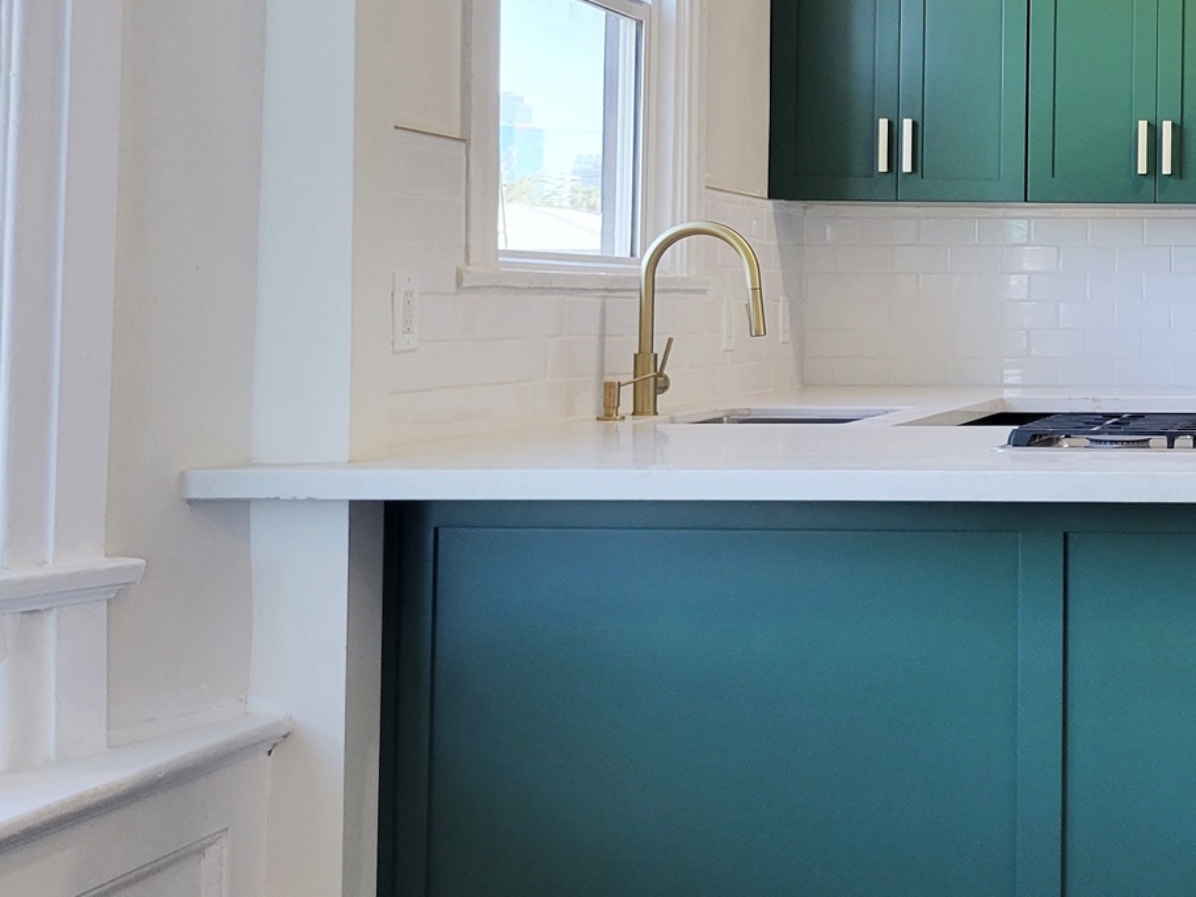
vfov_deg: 25.4
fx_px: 1969
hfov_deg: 30.4
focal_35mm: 57
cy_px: 256
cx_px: 1298
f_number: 1.8
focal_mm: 5.4
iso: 125
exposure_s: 1/120
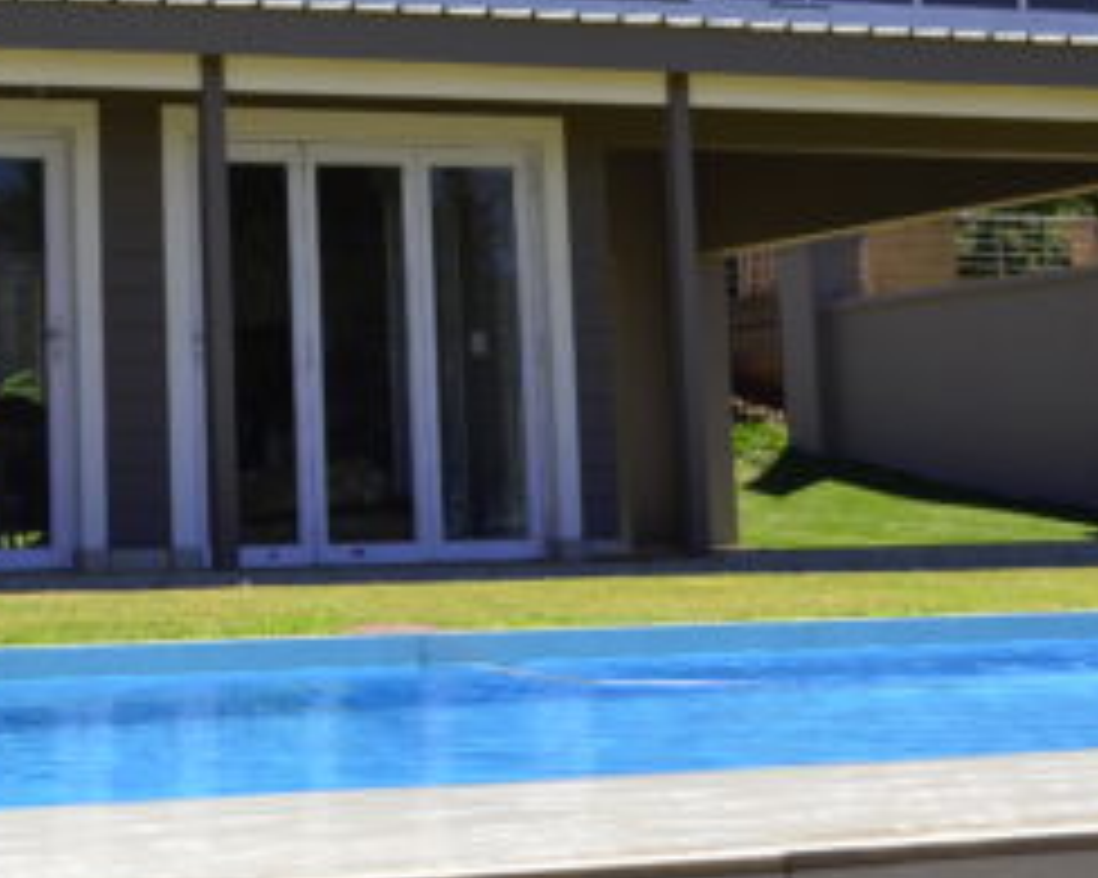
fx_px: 3378
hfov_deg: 18.3
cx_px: 202
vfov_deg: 14.6
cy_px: -9
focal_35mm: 104
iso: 200
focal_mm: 30
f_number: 8
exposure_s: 1/320
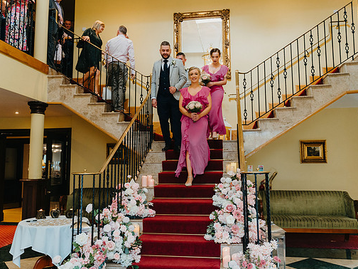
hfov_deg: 58.4
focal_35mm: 31
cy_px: 133
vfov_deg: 45.4
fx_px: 321
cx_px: 180
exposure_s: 1/160
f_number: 2.8
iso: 1250
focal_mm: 28
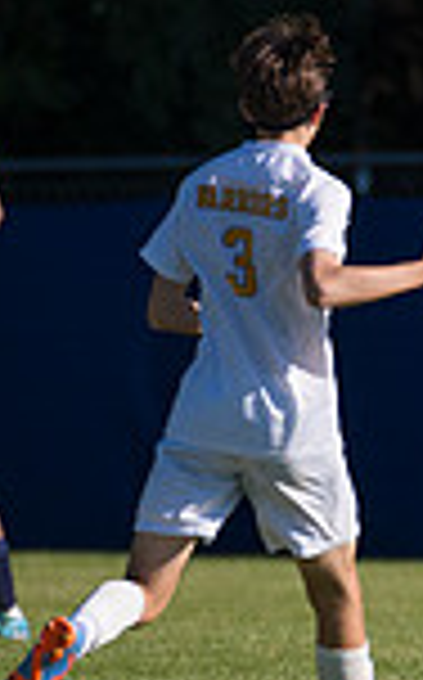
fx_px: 29023
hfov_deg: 0.8
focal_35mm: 1569
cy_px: 290
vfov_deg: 1.3
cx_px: 1251
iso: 320
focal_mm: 400
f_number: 5.6
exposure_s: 1/2000
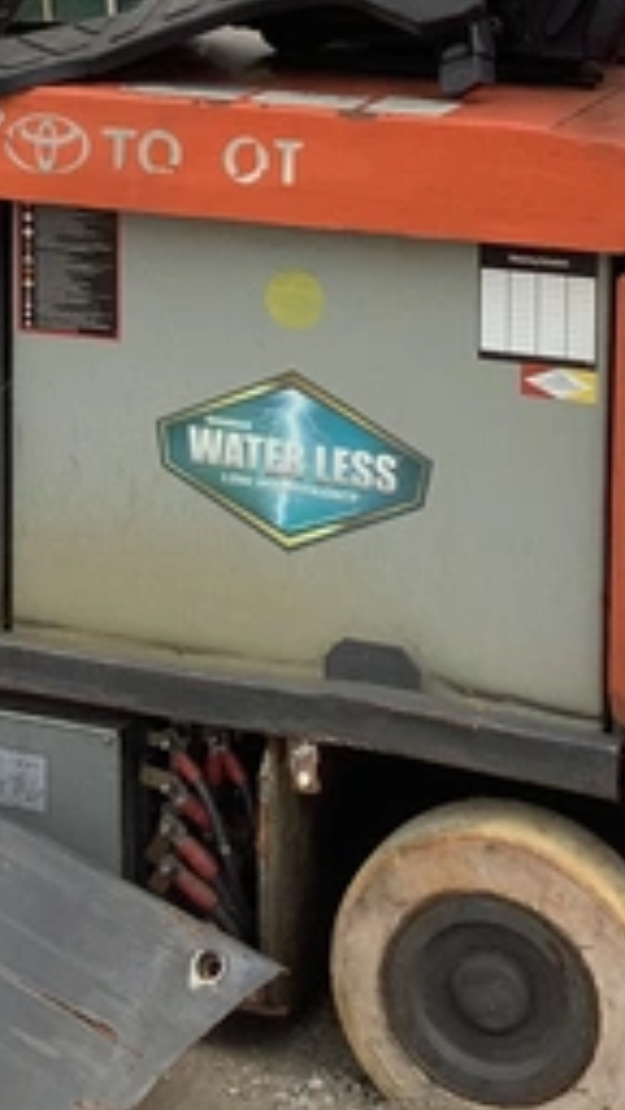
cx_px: 52
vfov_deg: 20.8
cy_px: -28
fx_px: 2917
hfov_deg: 12.1
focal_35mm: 99
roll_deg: -1.5
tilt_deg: -6.8
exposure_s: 1/227
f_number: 2.4
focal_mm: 3.3
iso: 25
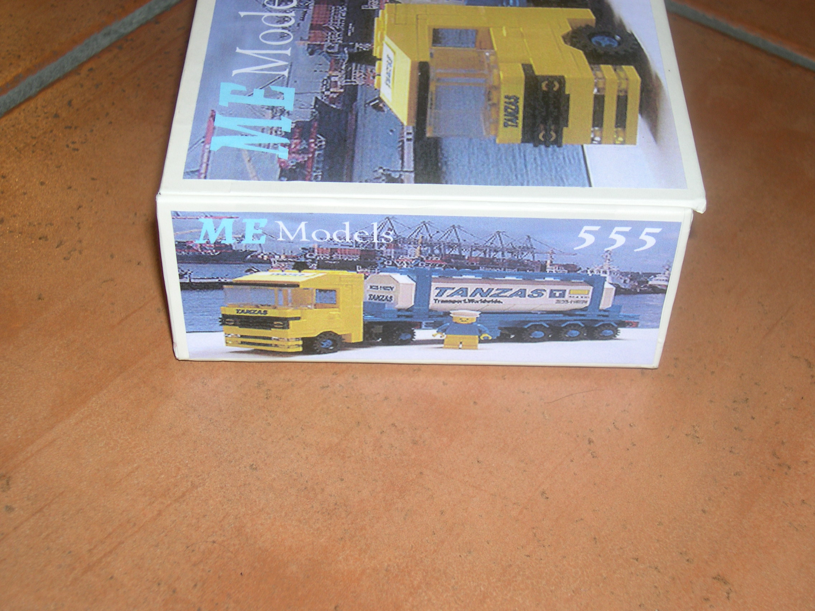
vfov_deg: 23.7
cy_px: 306
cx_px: 408
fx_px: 1460
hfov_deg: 31.2
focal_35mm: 62
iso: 100
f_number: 3.5
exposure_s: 1/60
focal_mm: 13.2
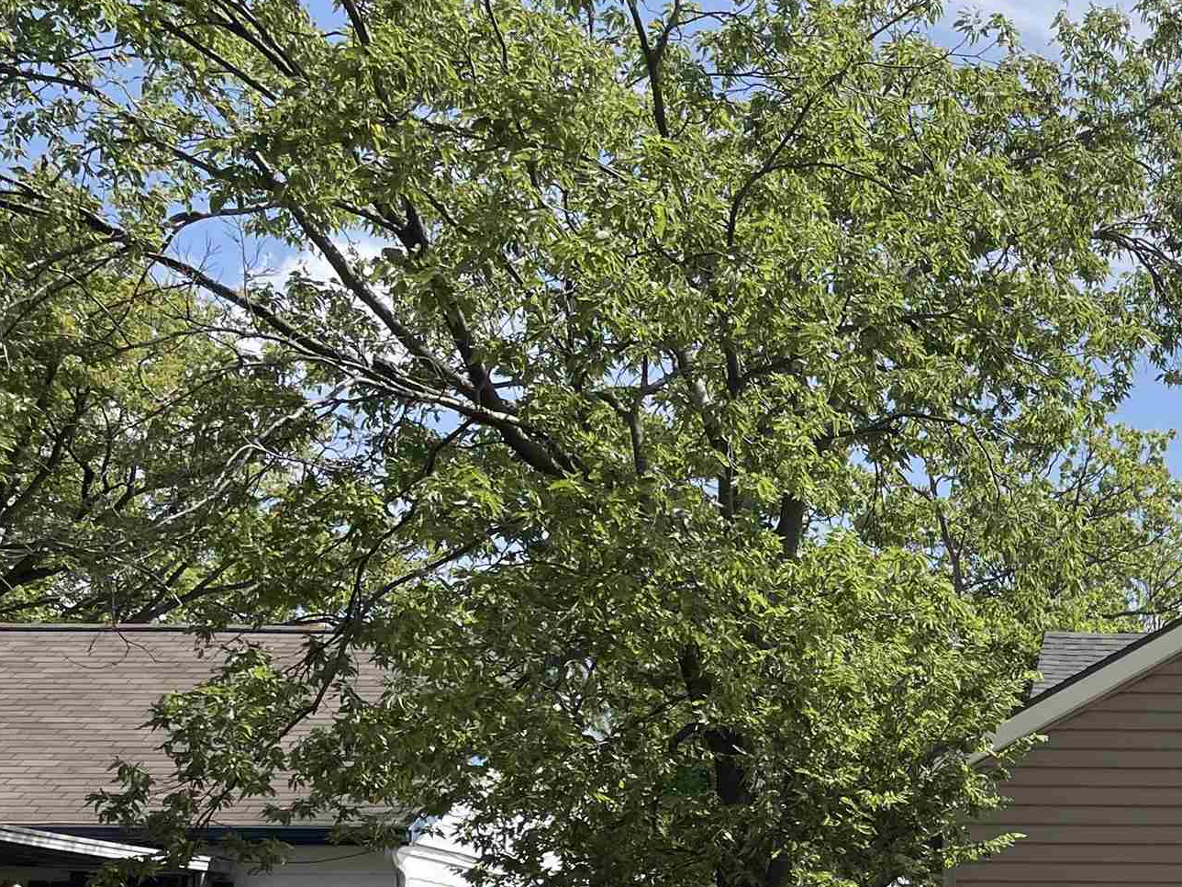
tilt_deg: +4.3
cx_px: 1367
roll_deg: +0.5
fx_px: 2117
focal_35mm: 62
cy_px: 943
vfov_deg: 22.5
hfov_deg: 27.9
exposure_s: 1/4464
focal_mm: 4.2
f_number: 1.6
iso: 32
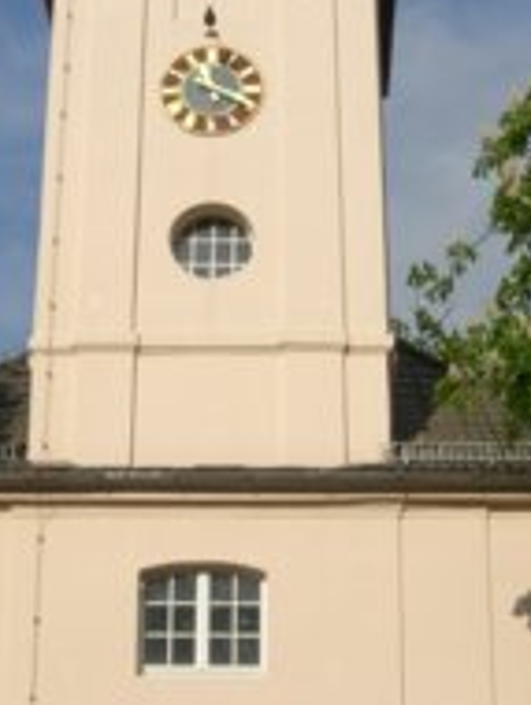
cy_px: 404
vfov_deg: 24.4
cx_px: 134
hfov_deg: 18.4
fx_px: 1633
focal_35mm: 80
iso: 64
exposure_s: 1/980
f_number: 4.8
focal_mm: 7.8
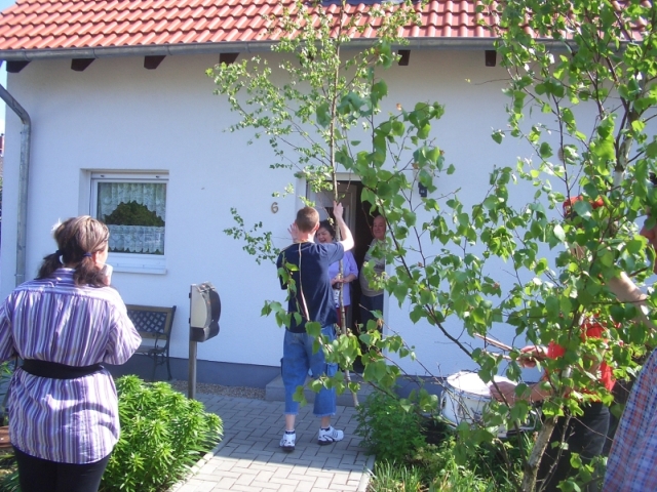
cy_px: 246
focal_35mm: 35
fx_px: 664
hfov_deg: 52.6
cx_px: 328
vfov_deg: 40.7
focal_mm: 5.8
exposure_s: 1/200
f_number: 4.3
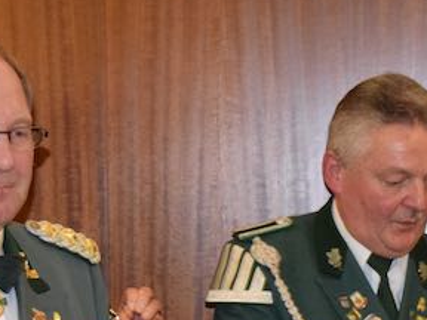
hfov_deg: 14.2
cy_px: 296
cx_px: 335
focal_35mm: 139
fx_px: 1711
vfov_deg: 10.6
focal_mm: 27
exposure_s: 1/60
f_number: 4
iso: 3200
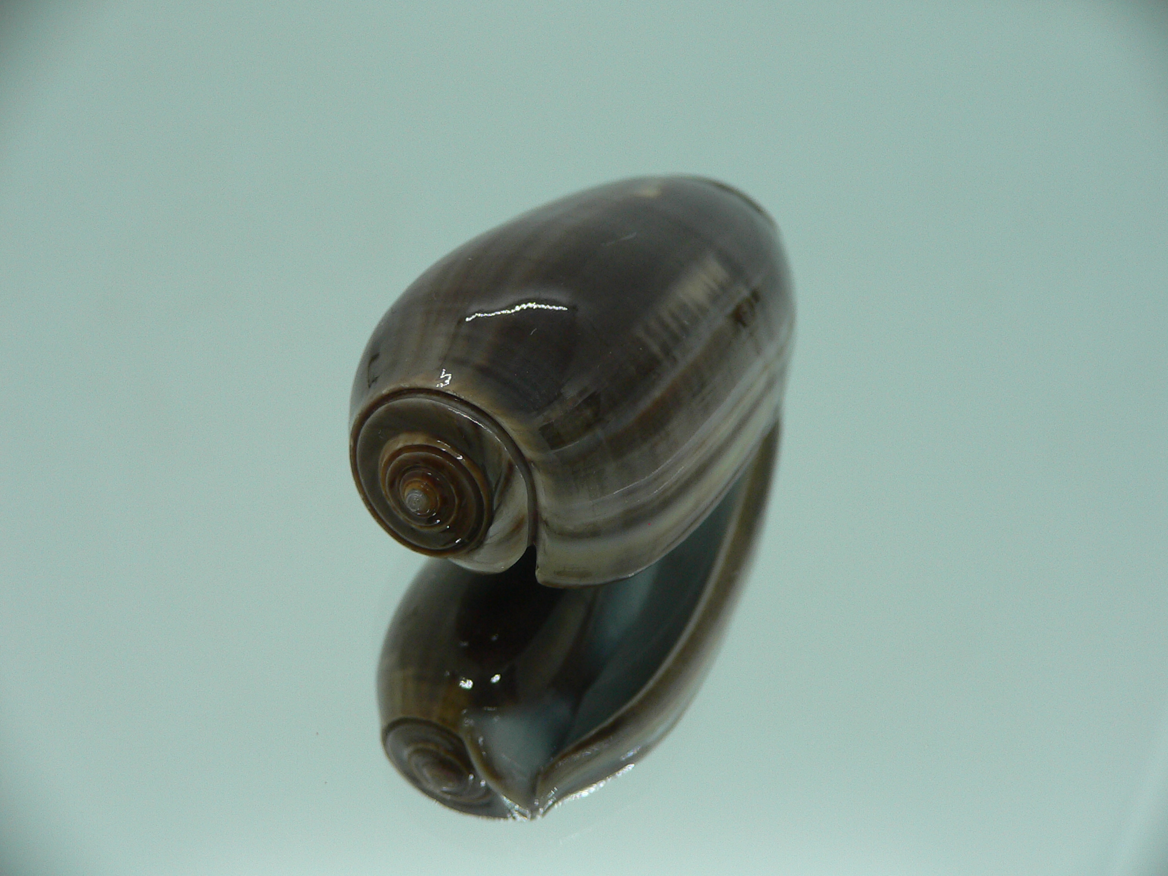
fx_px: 1181
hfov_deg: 52.6
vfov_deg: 40.7
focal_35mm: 35
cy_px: 438
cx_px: 584
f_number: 2.8
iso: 80
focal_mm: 4.6
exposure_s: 1/60
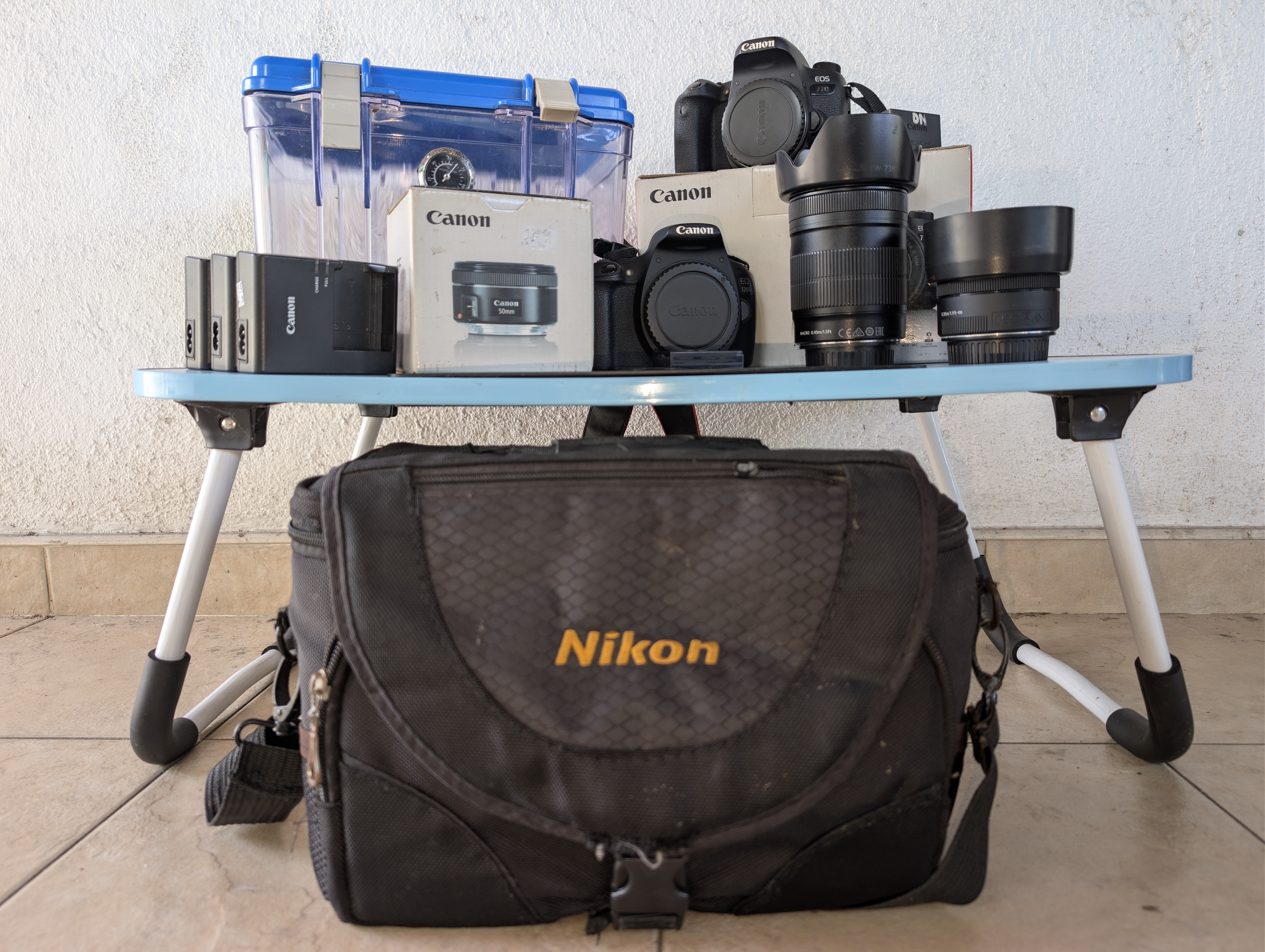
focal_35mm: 24
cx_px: 632
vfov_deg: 56.9
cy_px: 476
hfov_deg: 71.5
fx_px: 878
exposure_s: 1/18
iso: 20
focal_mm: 6.9
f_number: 1.68
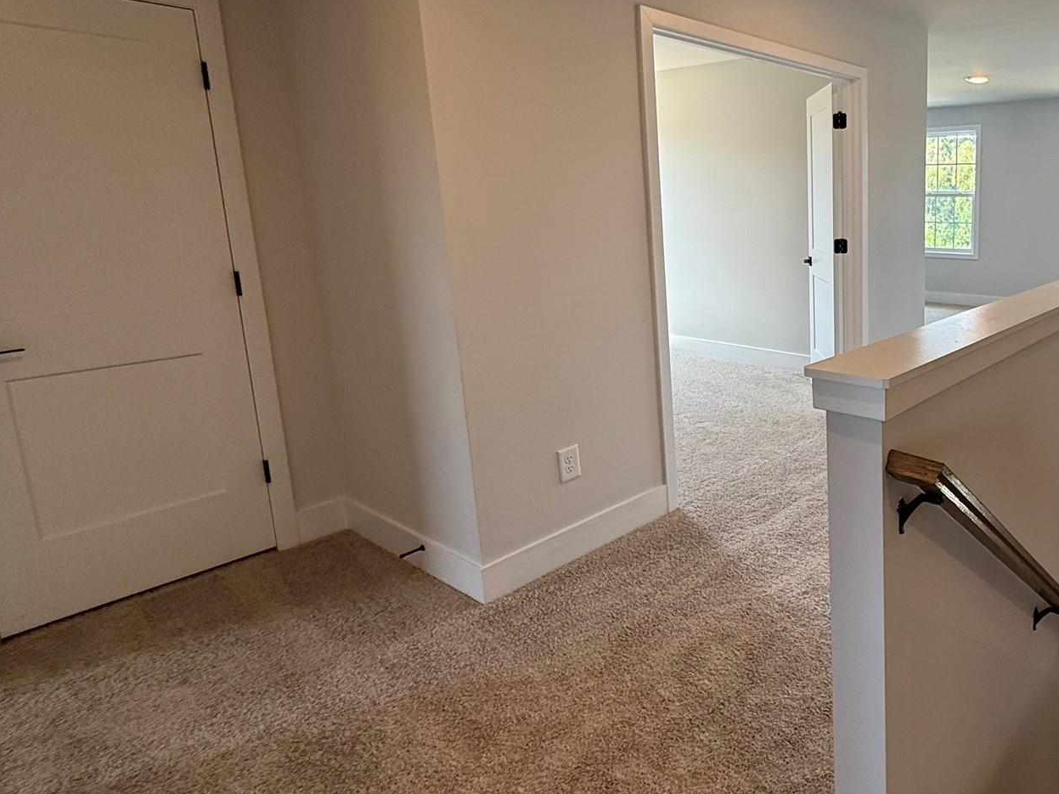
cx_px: 847
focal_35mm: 23
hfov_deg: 67.1
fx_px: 704
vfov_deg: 58.4
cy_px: 317
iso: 100
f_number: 2.2
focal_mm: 2.22
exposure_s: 1/120
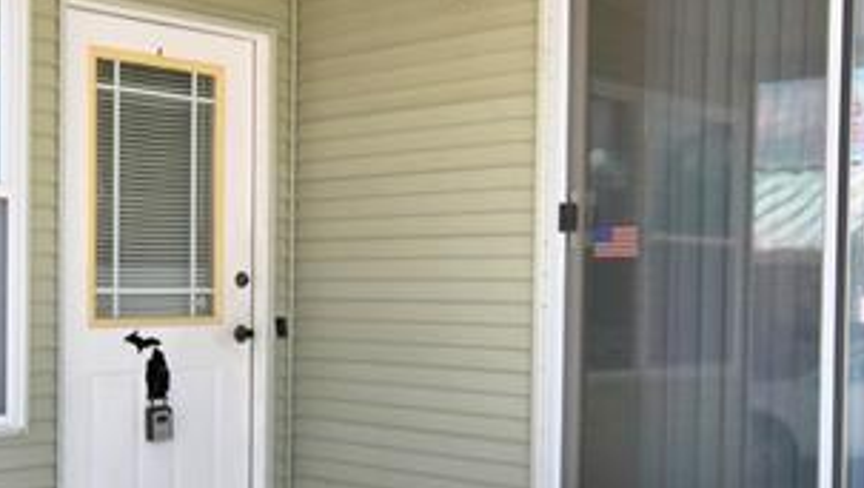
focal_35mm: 53
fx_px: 1215
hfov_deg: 39.0
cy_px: 322
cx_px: 348
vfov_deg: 22.6
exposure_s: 1/640
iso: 100
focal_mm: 10
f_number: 4.5
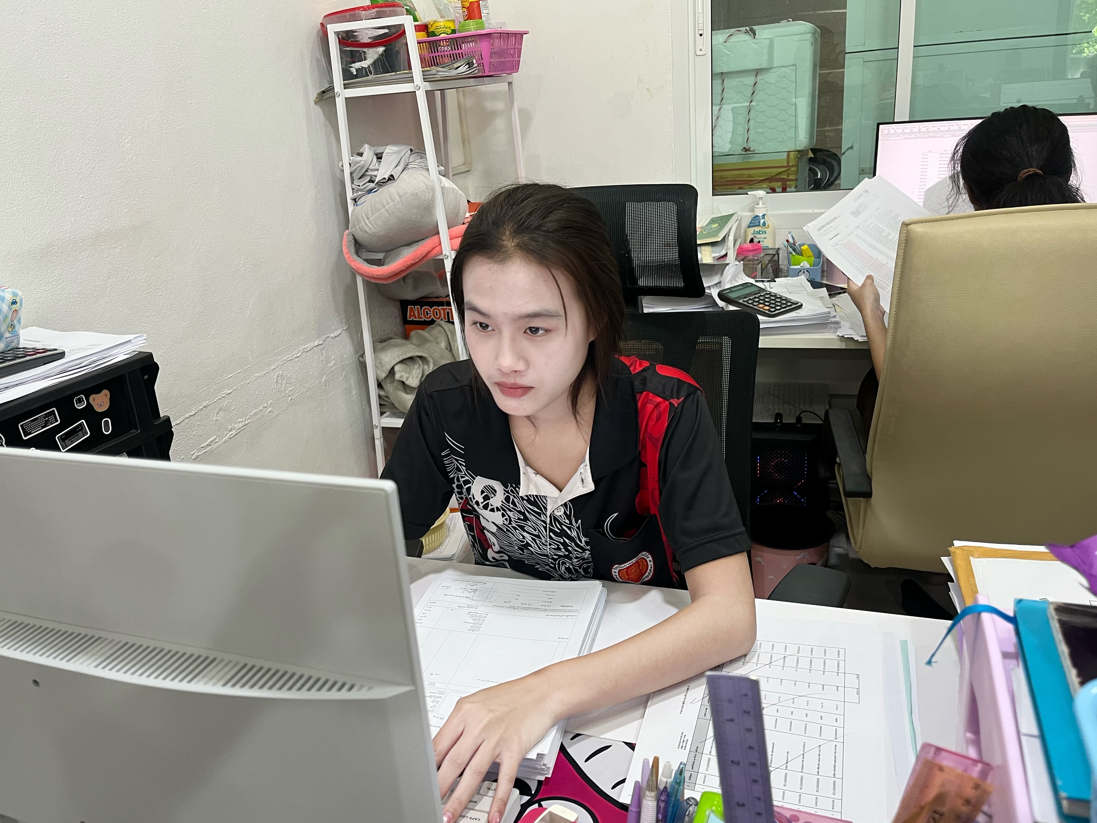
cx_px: 531
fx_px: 856
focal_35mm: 27
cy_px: 404
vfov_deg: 51.3
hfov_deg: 65.3
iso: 125
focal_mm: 5.1
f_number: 1.6
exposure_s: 1/50
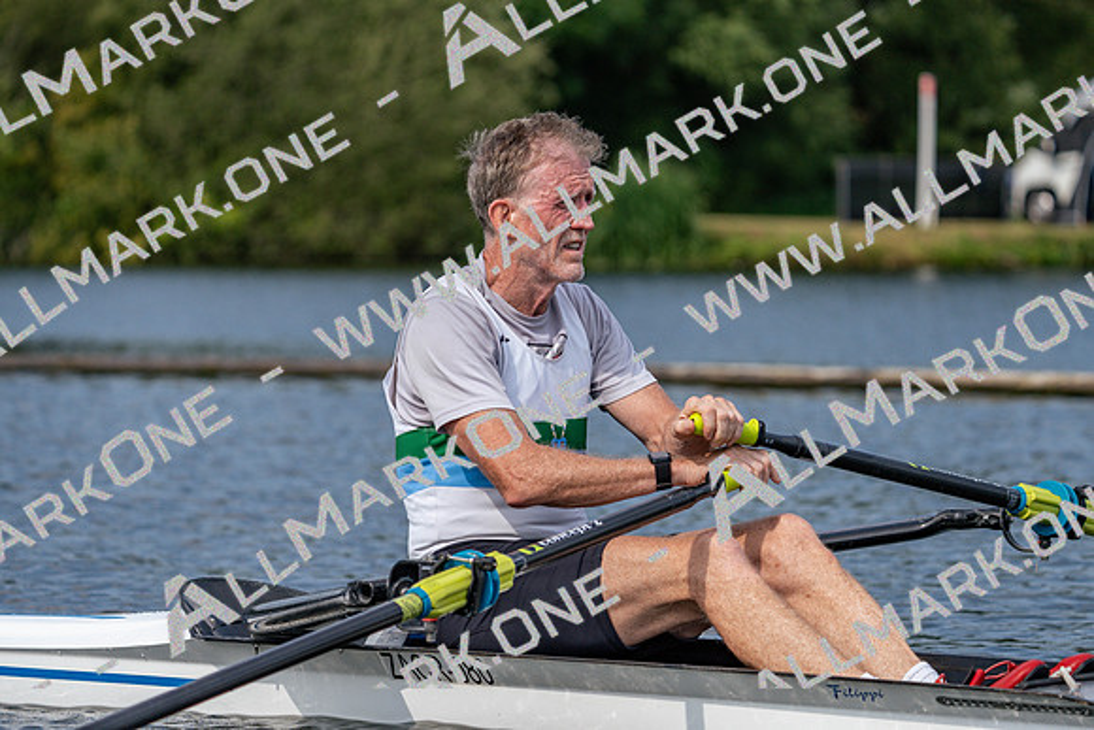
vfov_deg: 6.9
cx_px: 547
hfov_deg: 10.3
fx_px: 6079
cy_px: 365
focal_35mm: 200
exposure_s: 1/1600
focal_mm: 200
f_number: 5.6
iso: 250
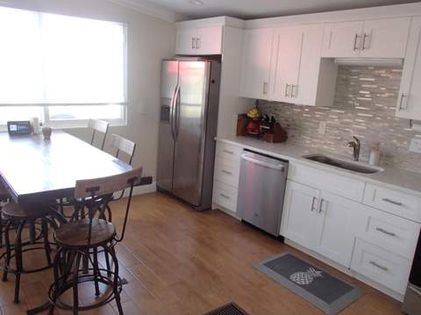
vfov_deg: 49.7
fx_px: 340
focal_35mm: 28
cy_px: 158
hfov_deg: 63.5
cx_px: 210
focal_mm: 5
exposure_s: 1/30
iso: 200
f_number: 3.9
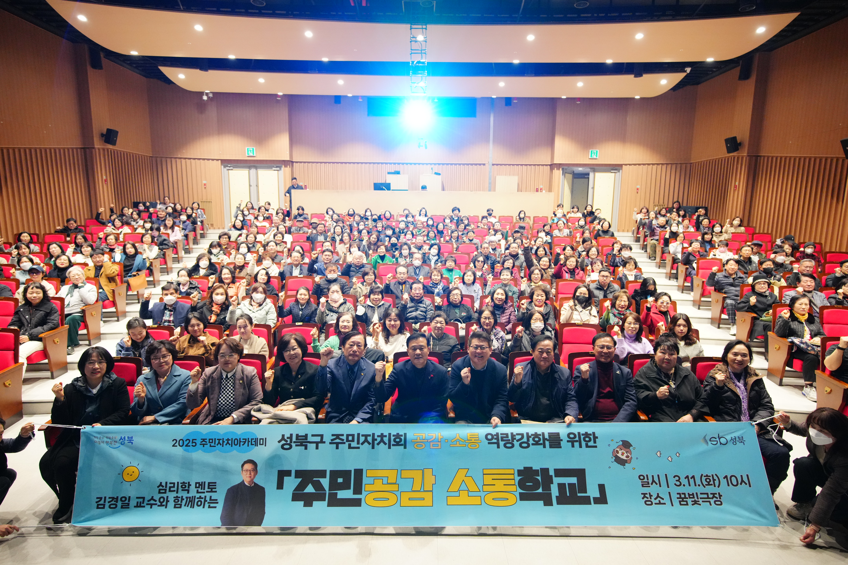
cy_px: 282
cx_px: 424
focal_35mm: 19
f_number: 2.8
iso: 5000
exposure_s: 1/160
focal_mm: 19
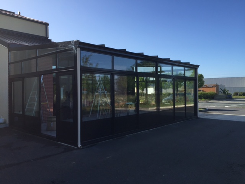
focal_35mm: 29
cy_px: 92
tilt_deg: +1.2
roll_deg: -0.1
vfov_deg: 48.2
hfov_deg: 61.7
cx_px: 122
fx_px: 205
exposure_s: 1/1412
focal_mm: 4.15
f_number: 2.2
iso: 32
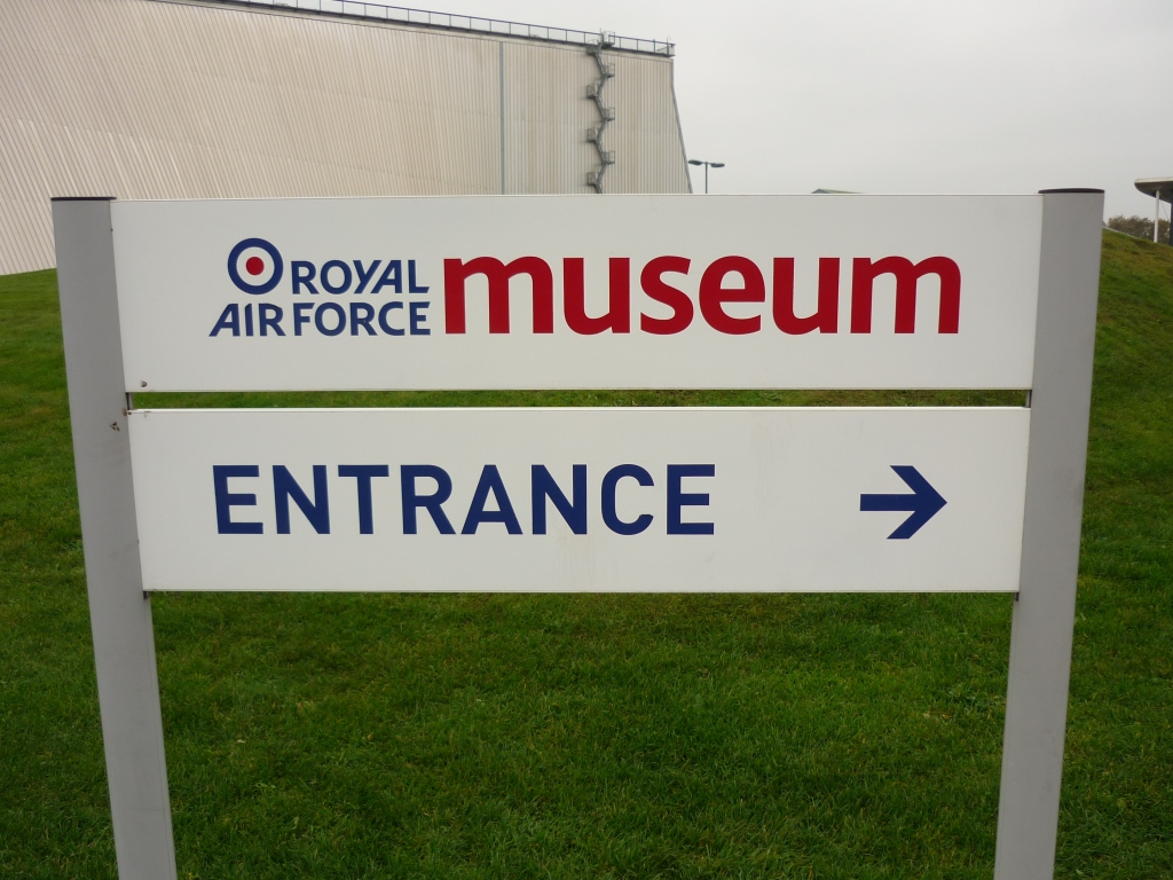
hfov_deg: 55.4
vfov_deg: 42.9
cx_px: 586
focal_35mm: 33
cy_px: 440
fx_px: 1118
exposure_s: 1/200
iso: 80
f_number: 2.8
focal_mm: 5.5
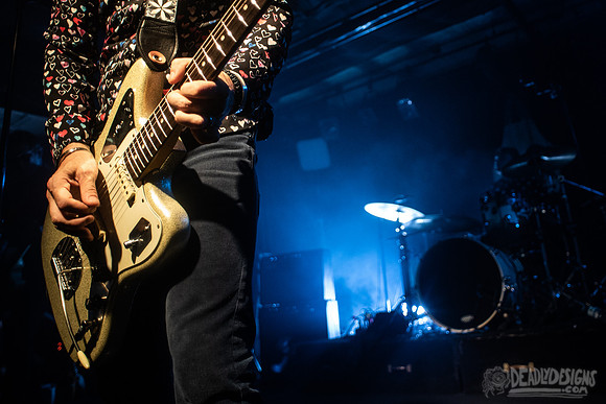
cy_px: 148
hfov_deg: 63.5
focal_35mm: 29
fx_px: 487
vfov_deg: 44.6
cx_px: 341
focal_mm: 20
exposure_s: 1/250
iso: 2000
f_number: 2.8
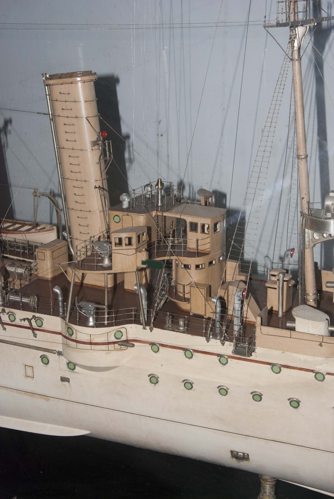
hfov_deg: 23.8
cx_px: 167
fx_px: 791
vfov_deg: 35.0
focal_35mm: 57
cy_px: 250
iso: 400
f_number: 13
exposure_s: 1/60
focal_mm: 38
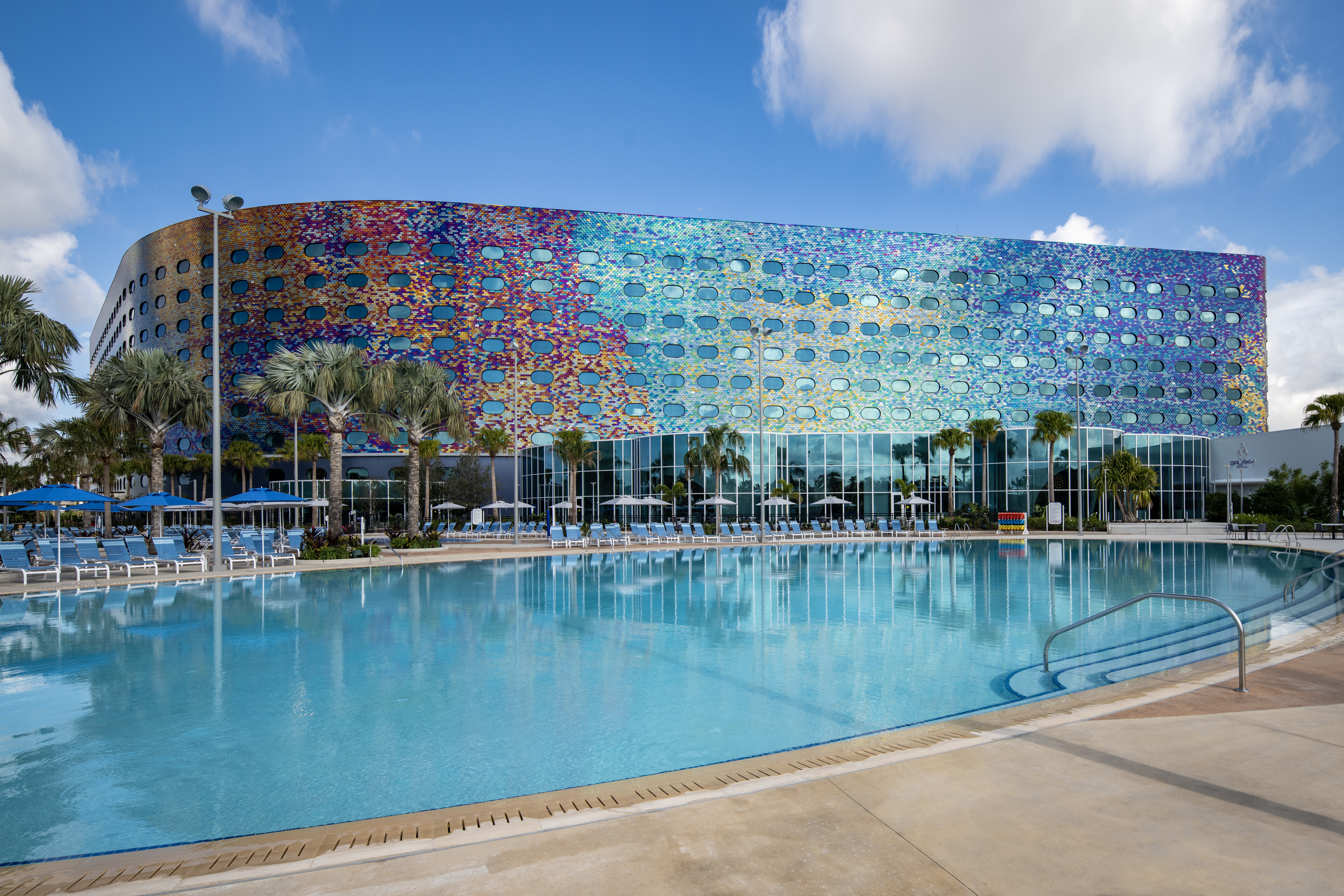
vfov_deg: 64.6
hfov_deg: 86.9
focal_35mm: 19
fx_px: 709
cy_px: 448
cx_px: 672
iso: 200
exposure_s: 1/400
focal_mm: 19
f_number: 8
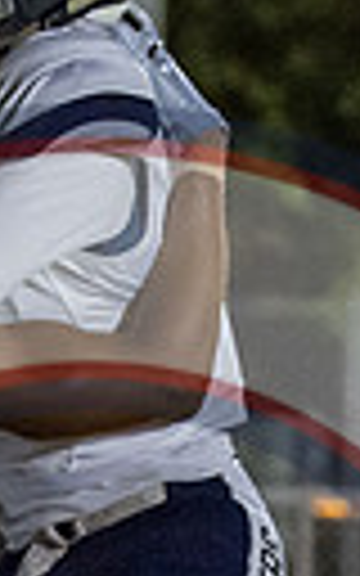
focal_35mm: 385
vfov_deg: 5.4
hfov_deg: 3.4
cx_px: 266
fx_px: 6044
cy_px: 678
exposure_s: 1/800
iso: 5000
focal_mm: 70
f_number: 2.8
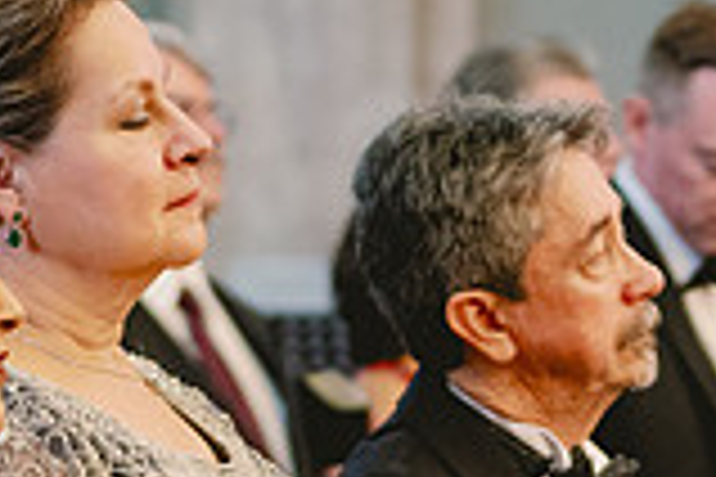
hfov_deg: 5.4
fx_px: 7617
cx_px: 626
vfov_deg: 3.6
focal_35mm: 383
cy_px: 574
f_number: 2.8
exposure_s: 1/125
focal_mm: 70
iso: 2500
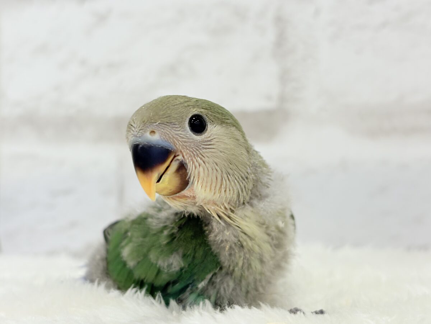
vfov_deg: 28.0
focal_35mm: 52
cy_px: 162
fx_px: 647
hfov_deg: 36.8
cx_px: 216
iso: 80
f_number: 1.6
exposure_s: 1/100
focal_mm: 5.96
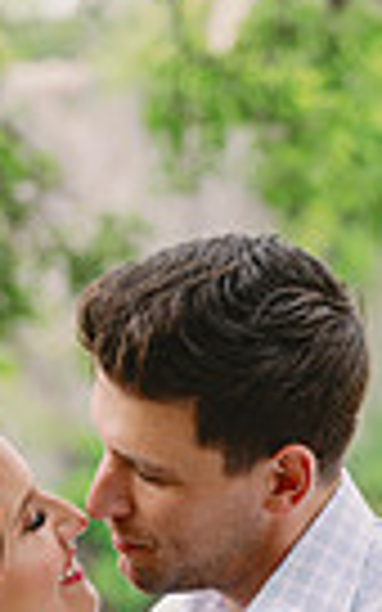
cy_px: 801
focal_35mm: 169
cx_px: 209
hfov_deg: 7.8
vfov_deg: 12.0
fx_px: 2815
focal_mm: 50
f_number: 2.5
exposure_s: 1/500
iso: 400
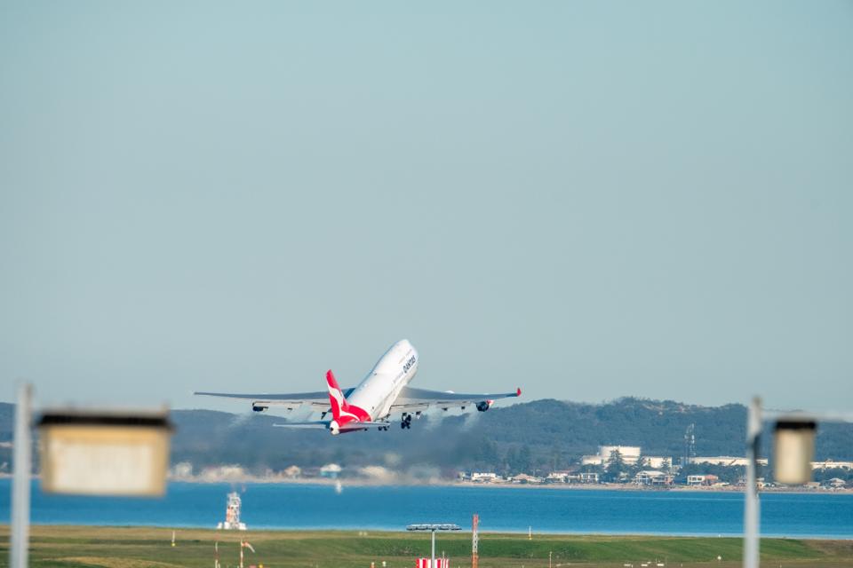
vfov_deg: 2.3
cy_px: 284
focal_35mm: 600
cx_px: 426
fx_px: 14216
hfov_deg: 3.4
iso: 400
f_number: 9
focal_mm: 400
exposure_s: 1/1100
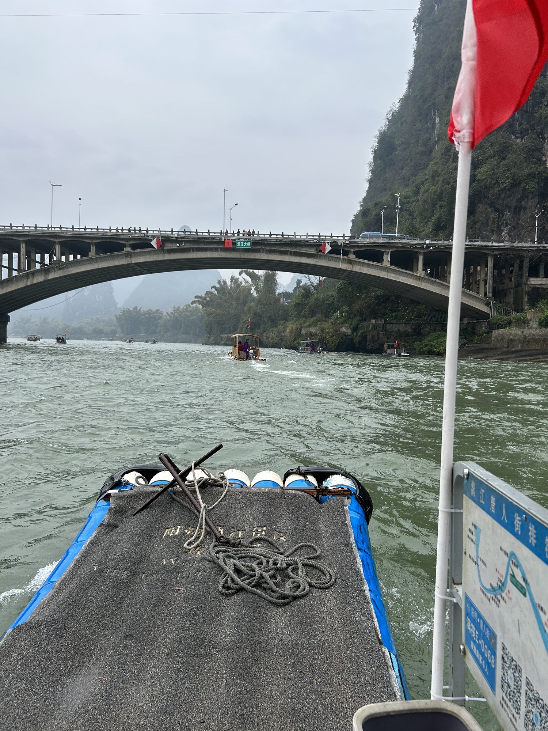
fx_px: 549
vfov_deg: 67.3
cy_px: 366
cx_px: 274
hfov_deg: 53.1
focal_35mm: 26
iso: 50
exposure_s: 1/1135
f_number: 1.5
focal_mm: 5.7
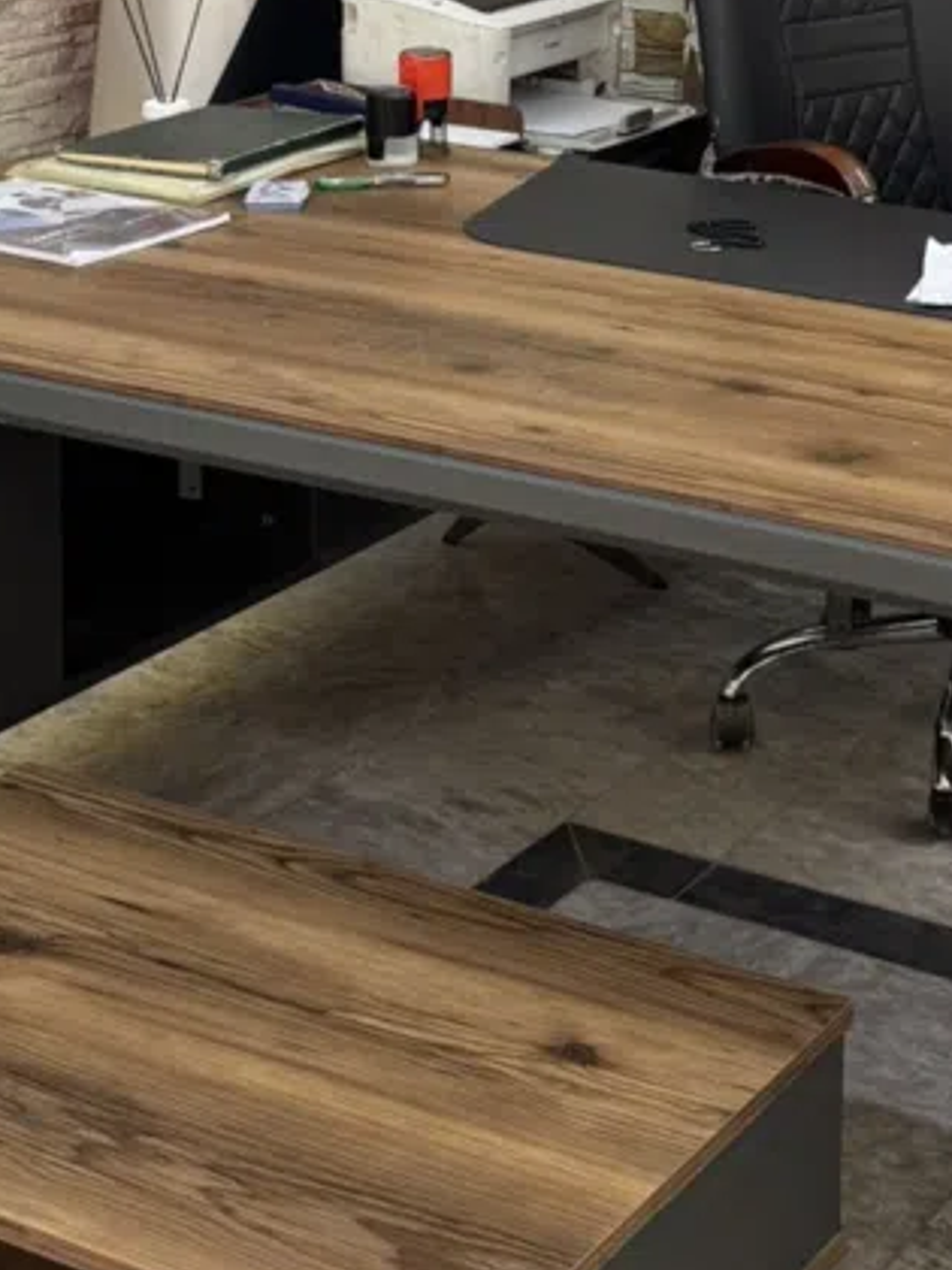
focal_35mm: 78
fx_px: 2860
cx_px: 889
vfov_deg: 23.9
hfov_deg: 18.5
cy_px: -14
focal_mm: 6.76
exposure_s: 1/100
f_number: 1.78
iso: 200
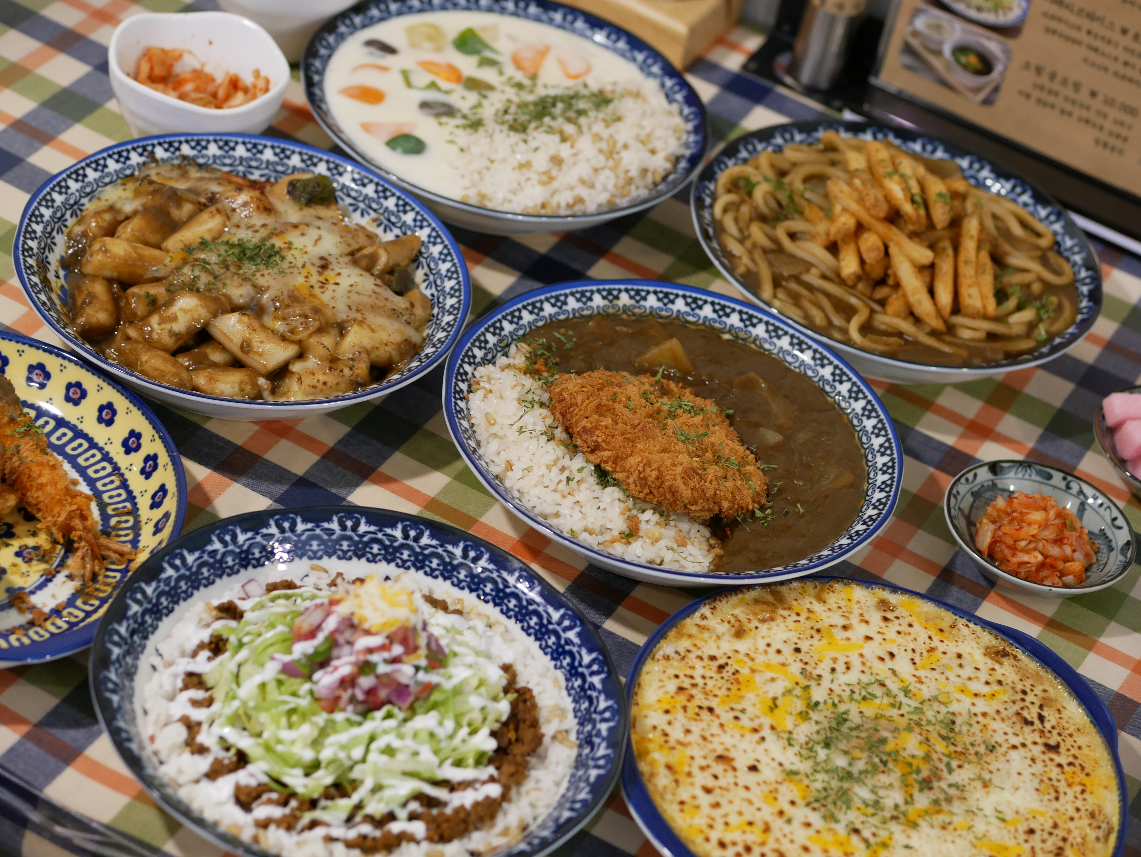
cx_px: 570
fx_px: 2836
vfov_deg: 17.2
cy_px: 428
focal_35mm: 86
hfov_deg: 22.7
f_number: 2.8
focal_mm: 43
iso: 400
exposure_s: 1/13
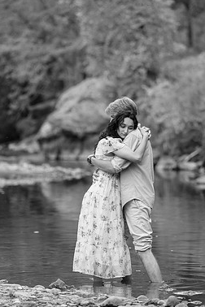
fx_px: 2033
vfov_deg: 8.7
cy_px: 160
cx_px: 100
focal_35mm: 238
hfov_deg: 5.8
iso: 1000
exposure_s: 1/200
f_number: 3.5
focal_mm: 200
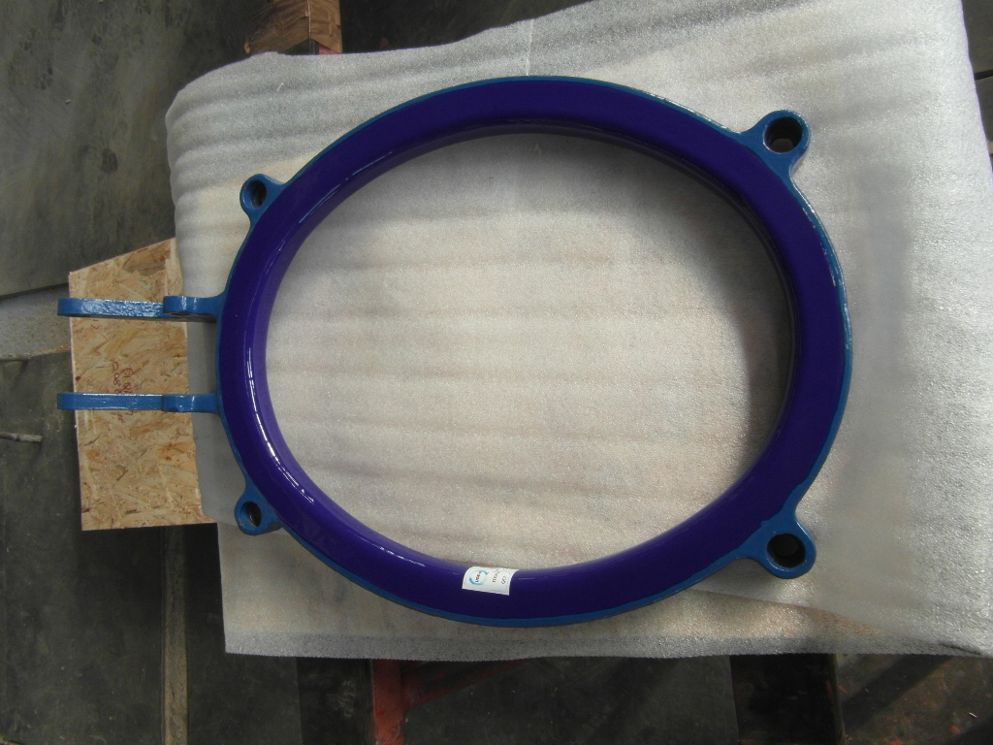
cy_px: 372
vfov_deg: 56.8
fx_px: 688
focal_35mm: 24
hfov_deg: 71.6
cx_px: 496
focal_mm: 4
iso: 100
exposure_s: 1/30
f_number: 3.2
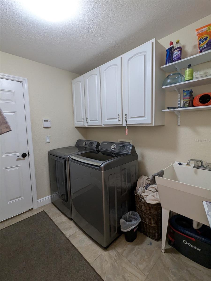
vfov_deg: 94.5
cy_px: 140
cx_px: 106
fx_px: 130
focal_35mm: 16
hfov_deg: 78.1
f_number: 2.2
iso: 352
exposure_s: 1/40
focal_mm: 2.35
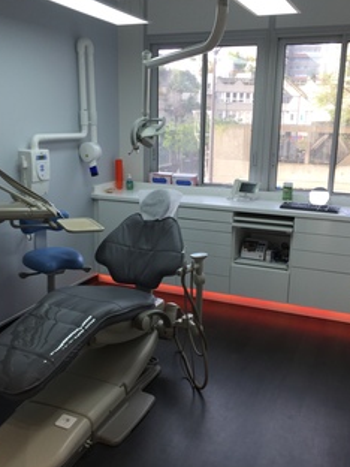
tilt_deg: -13.2
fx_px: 485
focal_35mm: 36
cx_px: 171
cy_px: 243
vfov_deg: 51.3
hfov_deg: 39.7
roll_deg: -1.6
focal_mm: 4.15
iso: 32
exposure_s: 1/100
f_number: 2.2
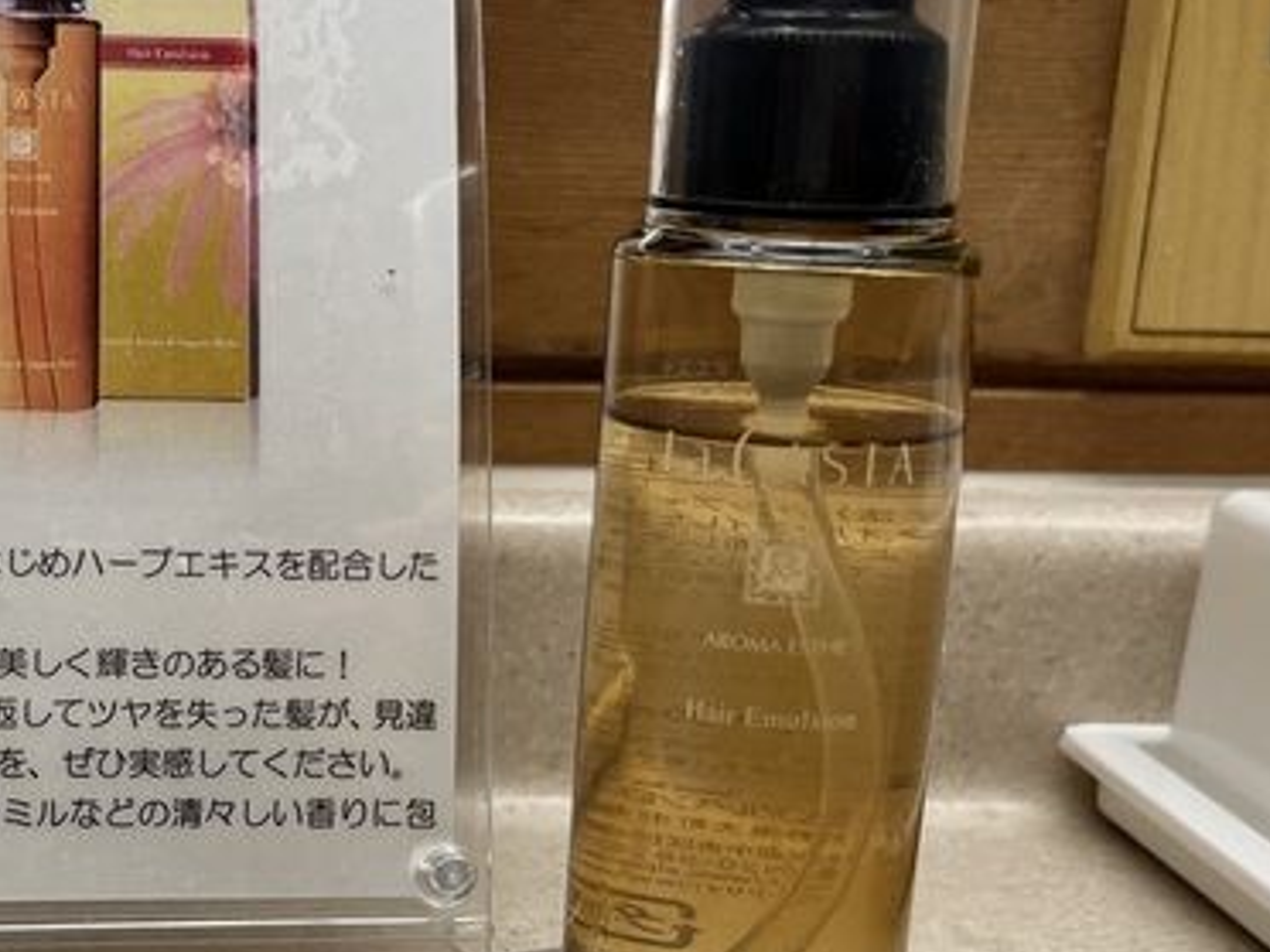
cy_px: 602
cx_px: 176
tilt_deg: -14.8
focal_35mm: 57
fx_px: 2091
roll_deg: -0.6
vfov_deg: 25.6
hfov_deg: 32.4
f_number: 1.6
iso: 125
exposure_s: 1/121
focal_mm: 5.1
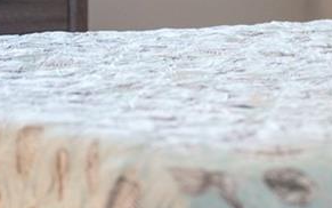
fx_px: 1620
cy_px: -125
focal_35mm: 179
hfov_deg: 11.6
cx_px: 282
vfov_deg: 7.2
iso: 400
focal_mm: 50
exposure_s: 1/160
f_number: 1.8
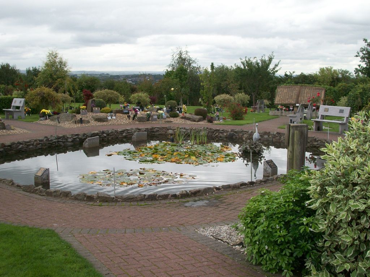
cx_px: 185
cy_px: 138
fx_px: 470
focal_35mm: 44
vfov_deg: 32.9
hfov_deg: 42.9
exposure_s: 1/400
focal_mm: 7.8
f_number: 3.5
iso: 80
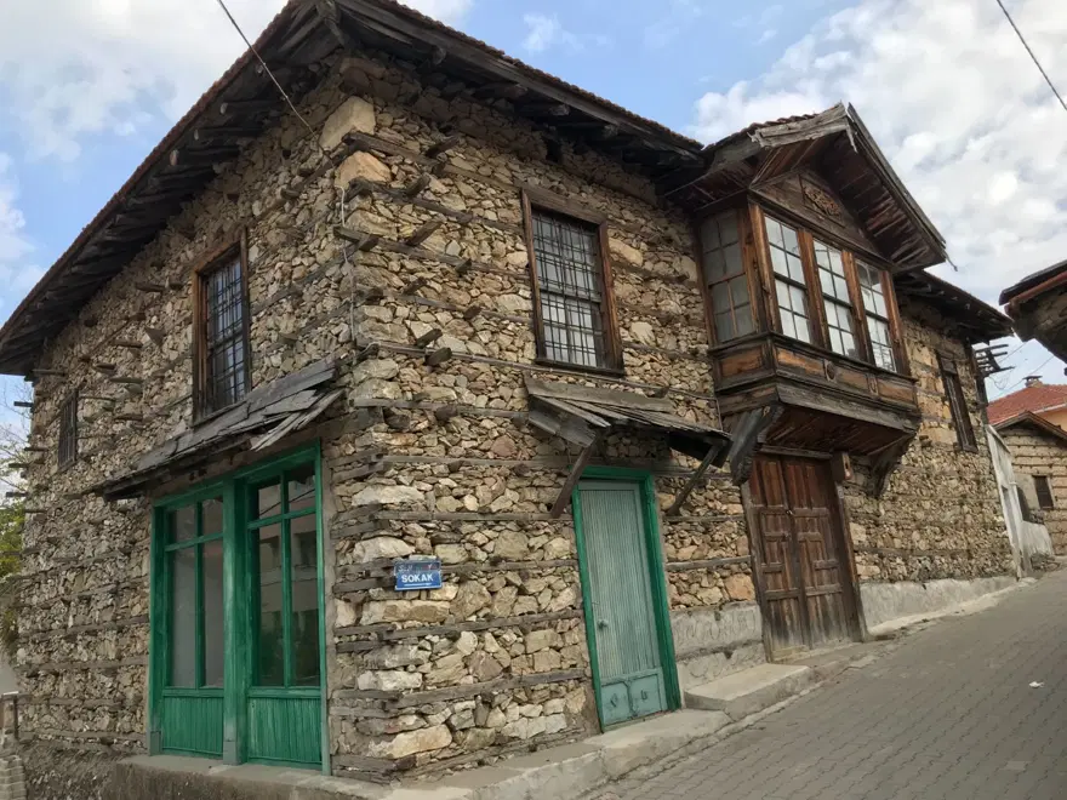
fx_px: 863
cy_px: 400
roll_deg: +5.1
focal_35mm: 28
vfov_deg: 49.7
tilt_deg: +14.1
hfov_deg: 63.4
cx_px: 534
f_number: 1.8
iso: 20
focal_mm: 3.99
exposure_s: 1/812
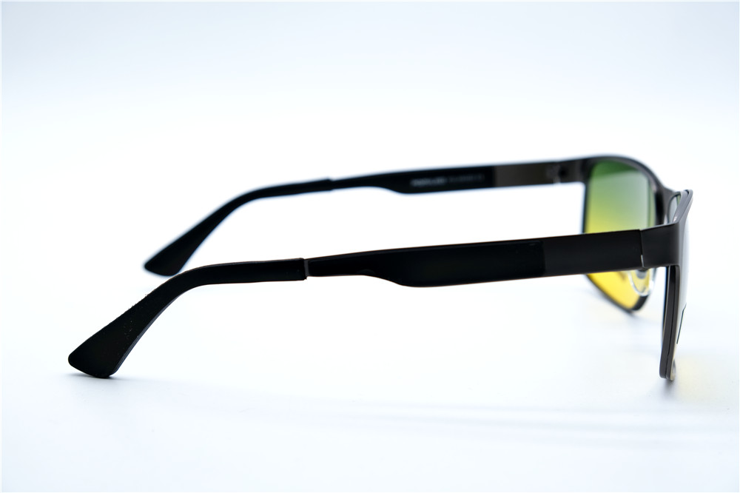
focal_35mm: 59
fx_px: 1212
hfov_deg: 33.9
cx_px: 370
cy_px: 246
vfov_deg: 23.0
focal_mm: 39
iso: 160
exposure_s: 1/125
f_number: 5.6
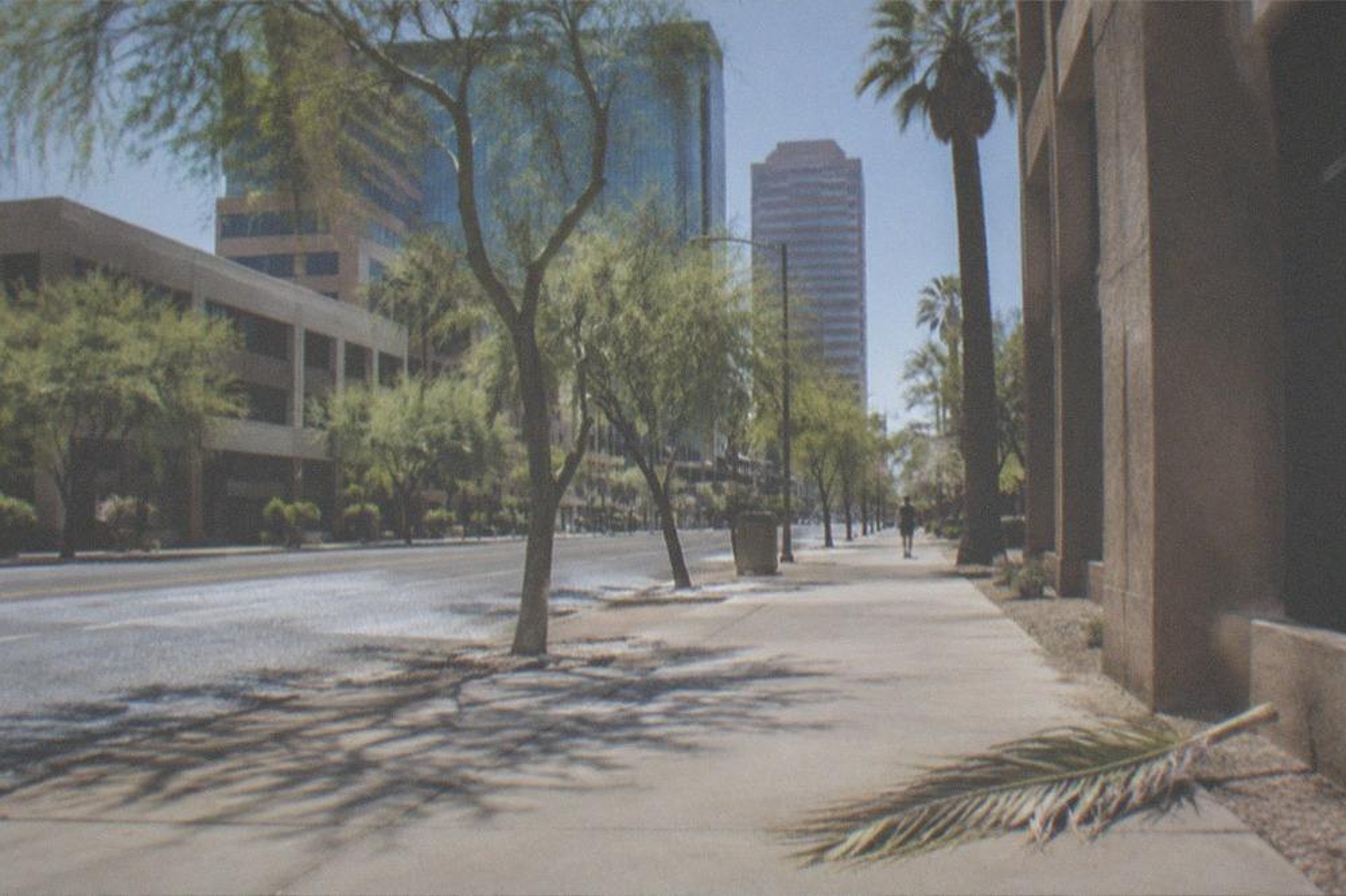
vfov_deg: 28.1
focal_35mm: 48
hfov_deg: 41.1
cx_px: 673
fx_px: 1794
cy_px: 448
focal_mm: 48
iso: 500
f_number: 6.3
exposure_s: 1/800
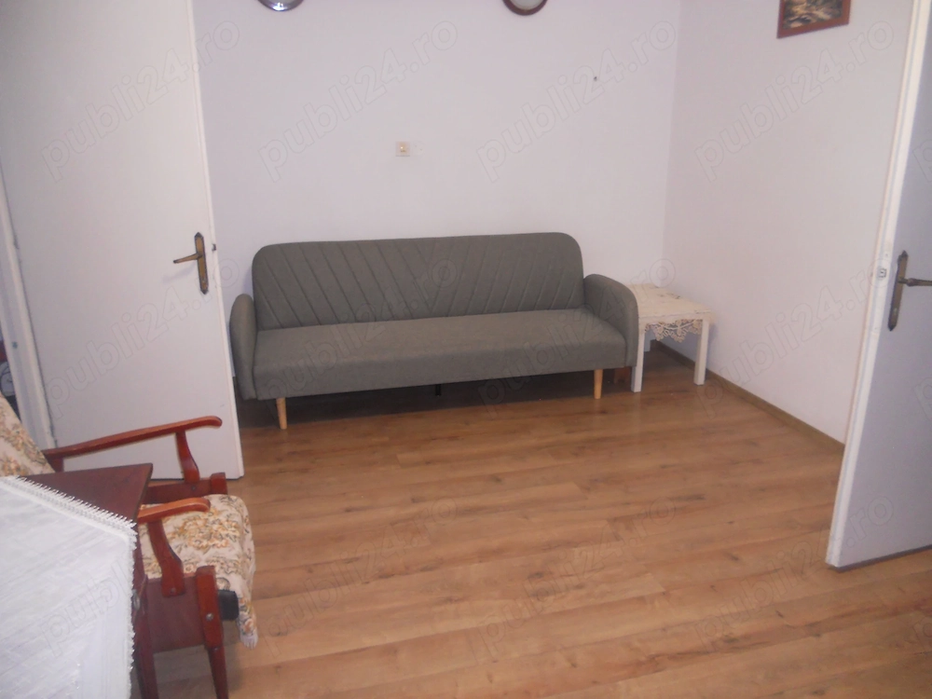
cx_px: 466
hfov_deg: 65.3
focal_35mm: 27
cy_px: 350
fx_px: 727
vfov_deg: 51.4
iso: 200
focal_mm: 4.9
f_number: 3.2
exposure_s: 1/25
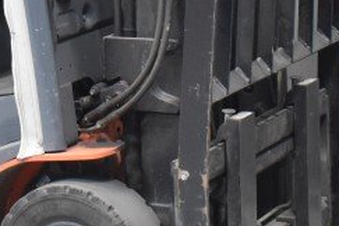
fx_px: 1605
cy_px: -119
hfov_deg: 12.0
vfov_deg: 7.9
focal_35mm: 170
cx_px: 20
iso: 1600
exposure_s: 1/30
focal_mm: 23
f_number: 4.5
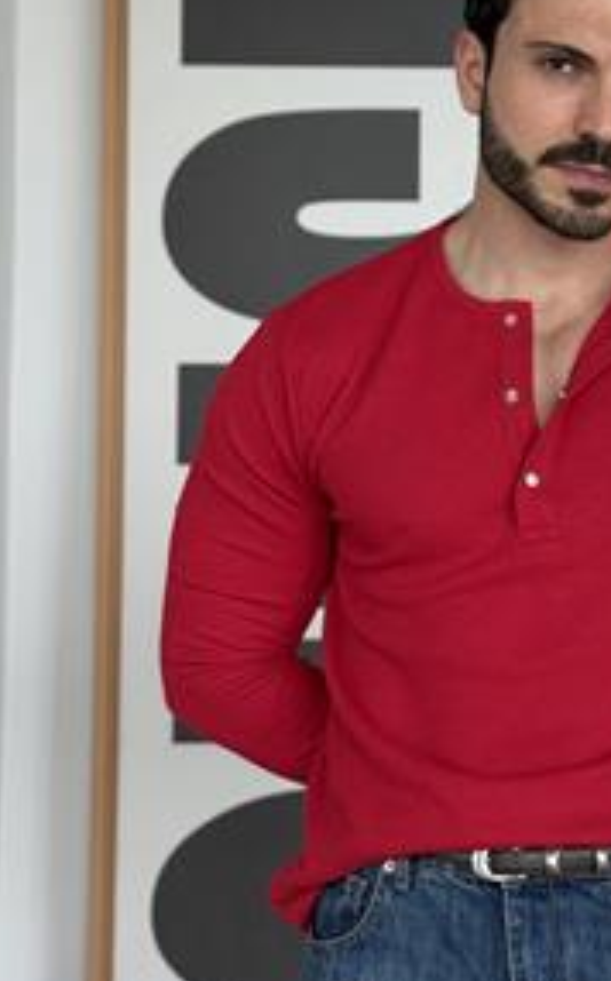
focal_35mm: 95
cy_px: 410
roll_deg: -0.5
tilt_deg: +3.8
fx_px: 2539
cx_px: 573
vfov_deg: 21.9
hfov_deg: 13.6
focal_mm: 6.76
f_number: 1.78
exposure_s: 1/174
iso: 100
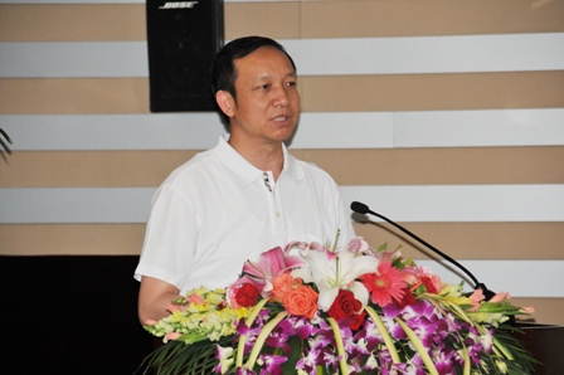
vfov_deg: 6.1
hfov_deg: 9.2
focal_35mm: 225
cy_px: 188
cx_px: 282
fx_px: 3522
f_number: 5.6
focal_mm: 150
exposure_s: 1/125
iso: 640
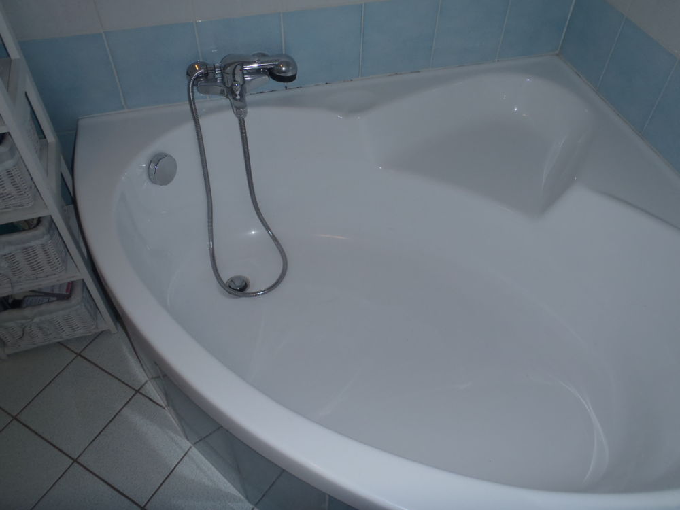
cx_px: 340
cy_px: 255
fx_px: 550
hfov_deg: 63.4
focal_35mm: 28
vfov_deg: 49.7
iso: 100
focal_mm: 5
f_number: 3.9
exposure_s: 1/30
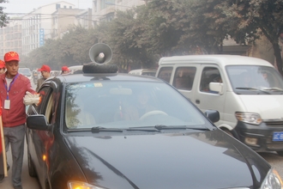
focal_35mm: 45
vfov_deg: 29.3
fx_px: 354
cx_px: 95
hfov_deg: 43.0
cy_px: 147
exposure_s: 1/80
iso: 200
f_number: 9
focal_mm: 18
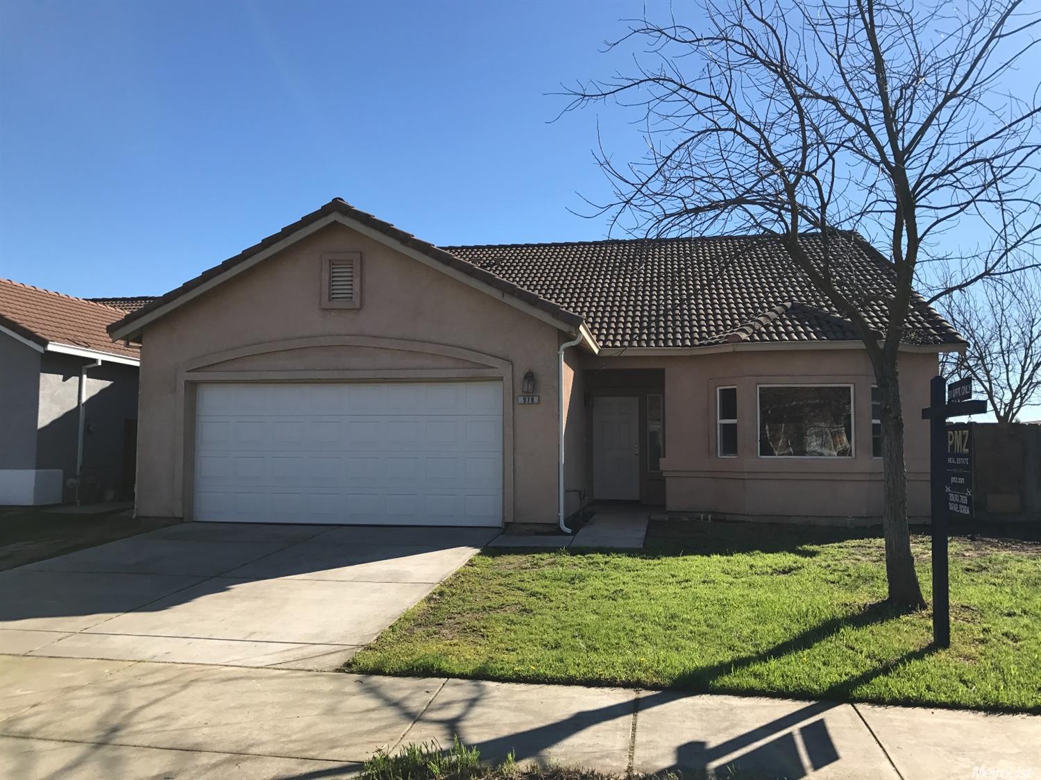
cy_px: 390
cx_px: 520
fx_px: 842
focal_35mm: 28
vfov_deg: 49.7
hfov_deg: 63.5
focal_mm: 3.99
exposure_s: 1/2083
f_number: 1.8
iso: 20
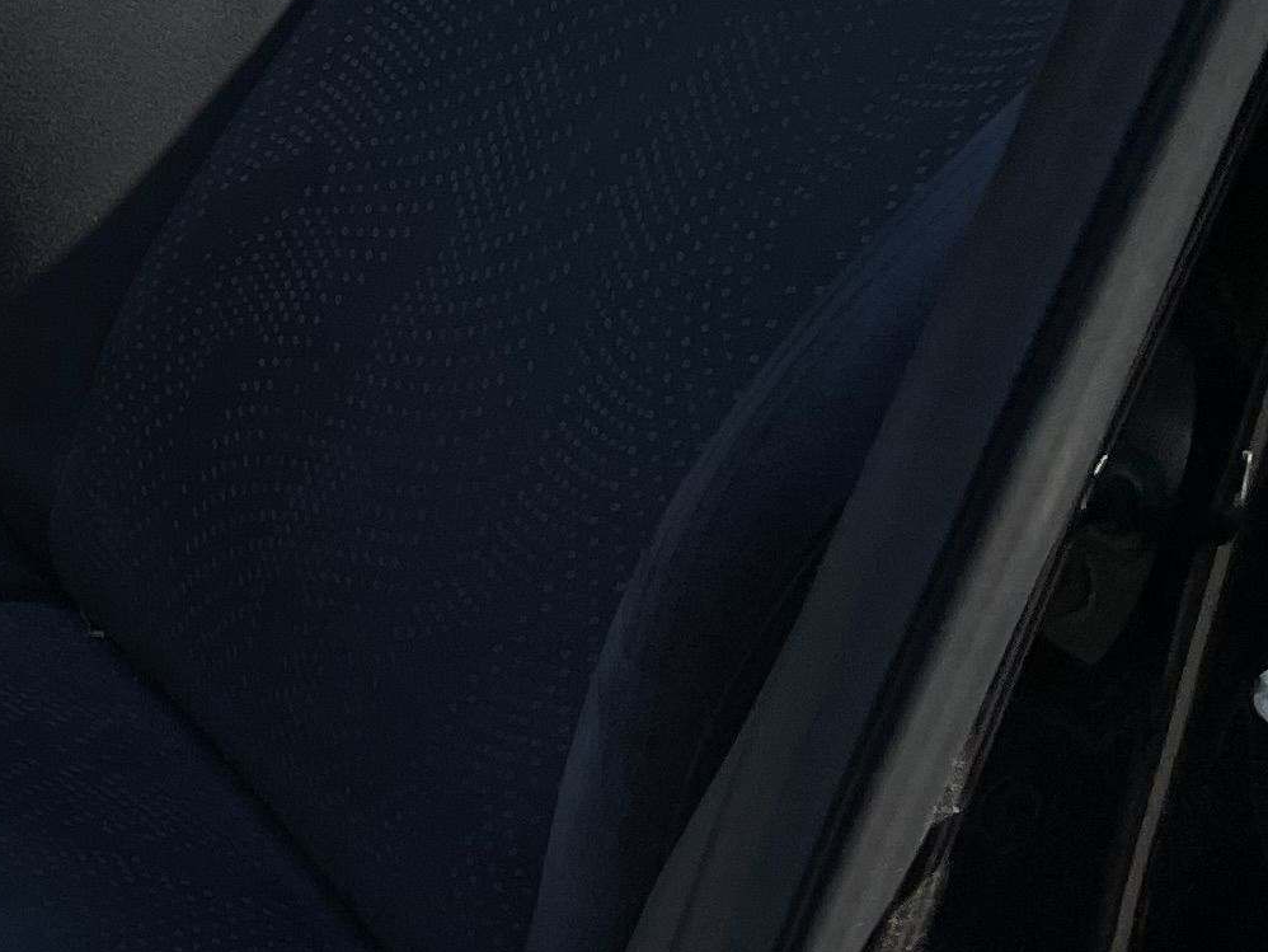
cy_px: 113
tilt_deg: -21.3
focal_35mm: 105
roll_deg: -1.0
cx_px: -1211
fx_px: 3847
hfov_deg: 15.3
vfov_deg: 14.0
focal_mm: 4.2
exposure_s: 1/1770
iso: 50
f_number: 1.6
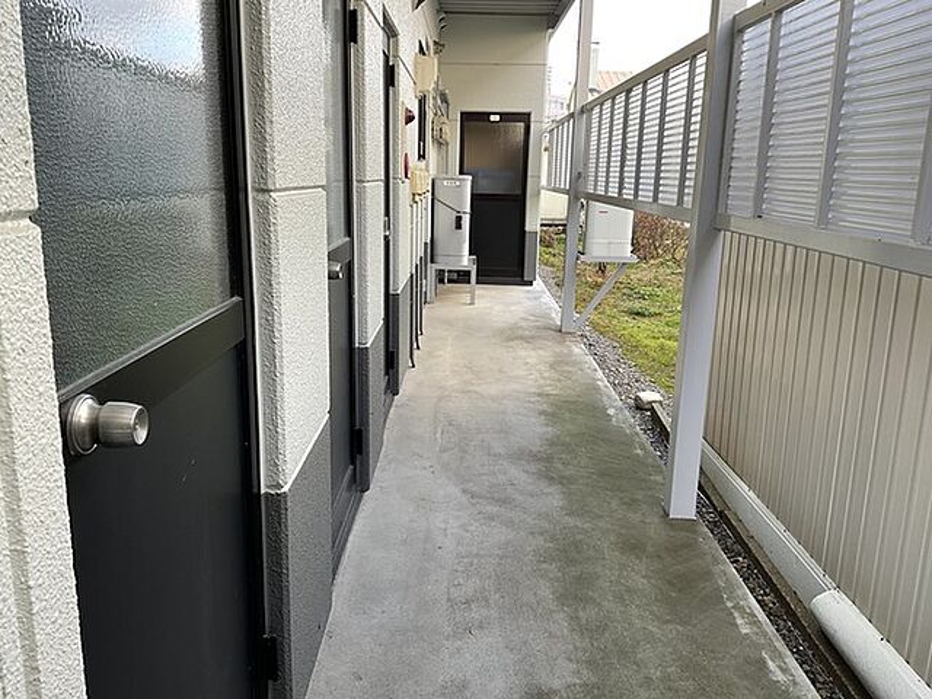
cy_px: 350
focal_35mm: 29
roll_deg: -1.4
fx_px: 781
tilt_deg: -13.0
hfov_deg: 61.7
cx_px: 466
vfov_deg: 48.2
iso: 20
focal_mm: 3
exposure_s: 1/122
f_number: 1.8
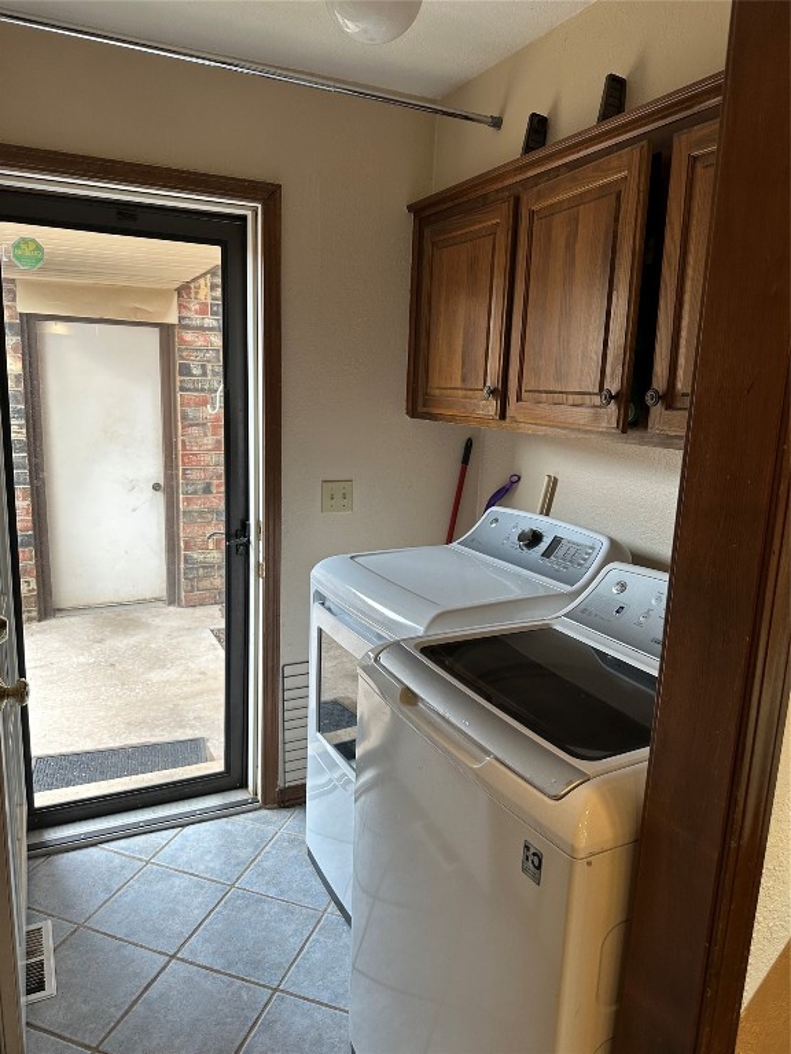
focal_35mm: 24
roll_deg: -3.2
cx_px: 396
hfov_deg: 56.8
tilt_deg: -9.5
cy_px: 527
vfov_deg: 71.6
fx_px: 731
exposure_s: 1/63
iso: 100
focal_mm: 6.86
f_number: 1.78
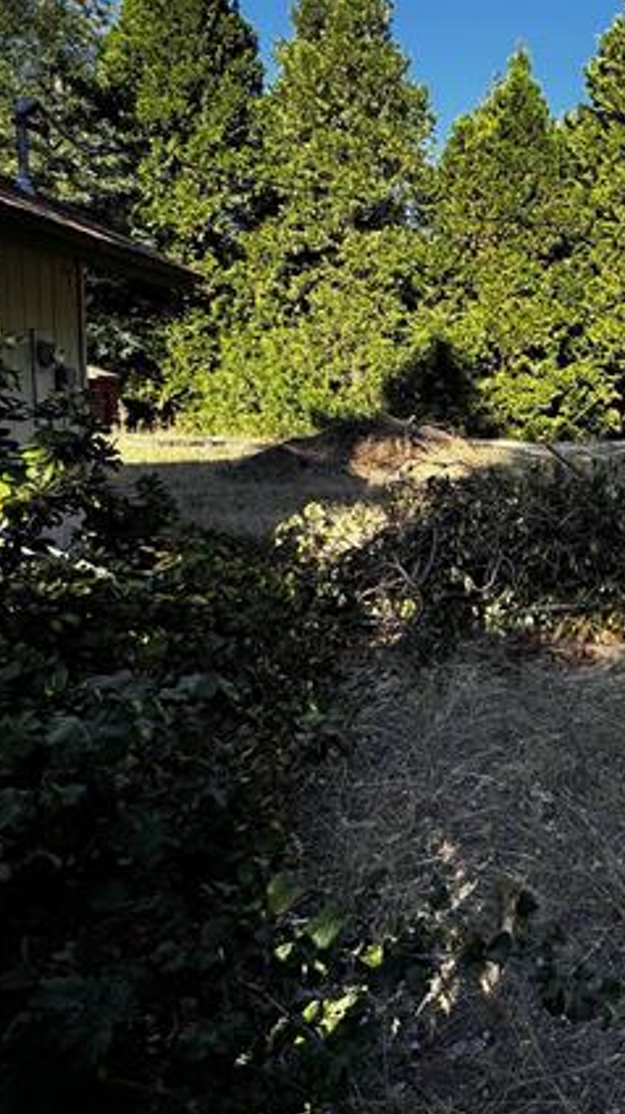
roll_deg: -0.1
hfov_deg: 39.5
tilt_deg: -6.1
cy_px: 452
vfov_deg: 69.3
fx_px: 797
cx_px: 572
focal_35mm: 27
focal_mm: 2.22
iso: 40
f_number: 2.2
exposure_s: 1/505
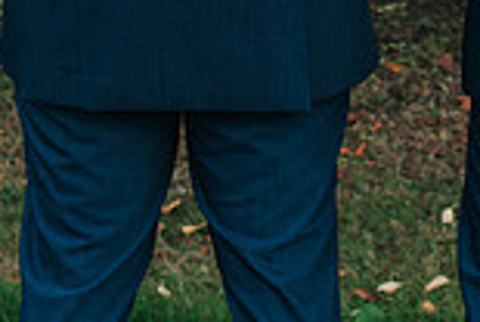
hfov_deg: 10.5
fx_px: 2618
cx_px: 362
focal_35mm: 196
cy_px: -218
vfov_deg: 6.9
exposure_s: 1/250
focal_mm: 35
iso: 100
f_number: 3.5
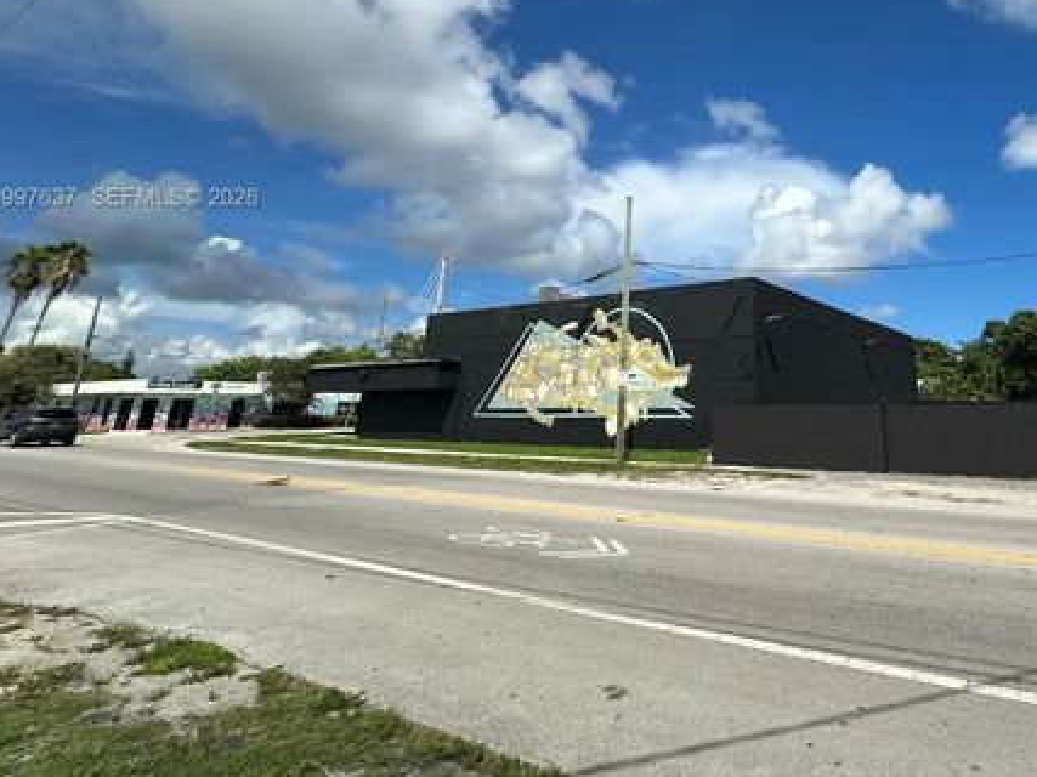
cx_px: 733
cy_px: 199
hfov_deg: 75.2
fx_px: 629
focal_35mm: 21
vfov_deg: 60.2
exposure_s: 1/3300
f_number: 2.2
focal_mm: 2.22
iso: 50
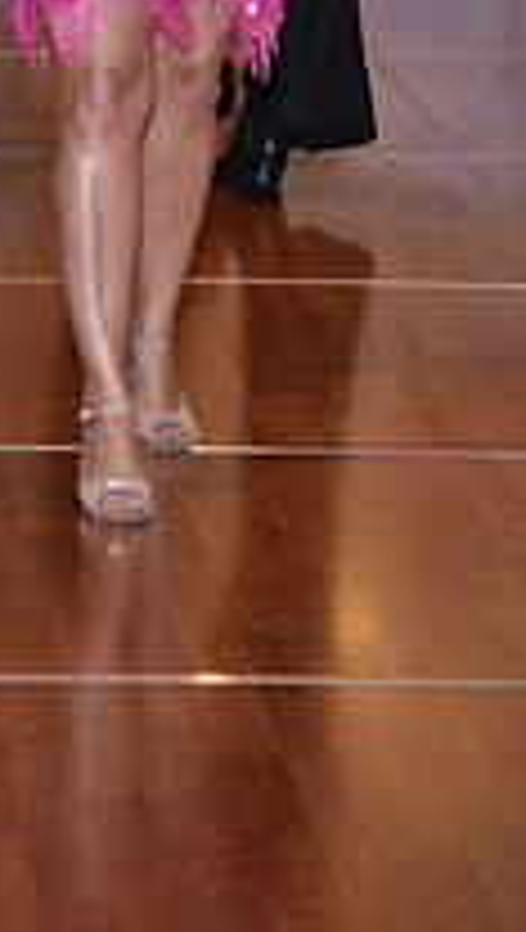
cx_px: -101
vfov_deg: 8.5
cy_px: -248
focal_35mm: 249
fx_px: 6152
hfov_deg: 4.9
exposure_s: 1/250
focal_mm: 85
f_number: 4
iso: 1000
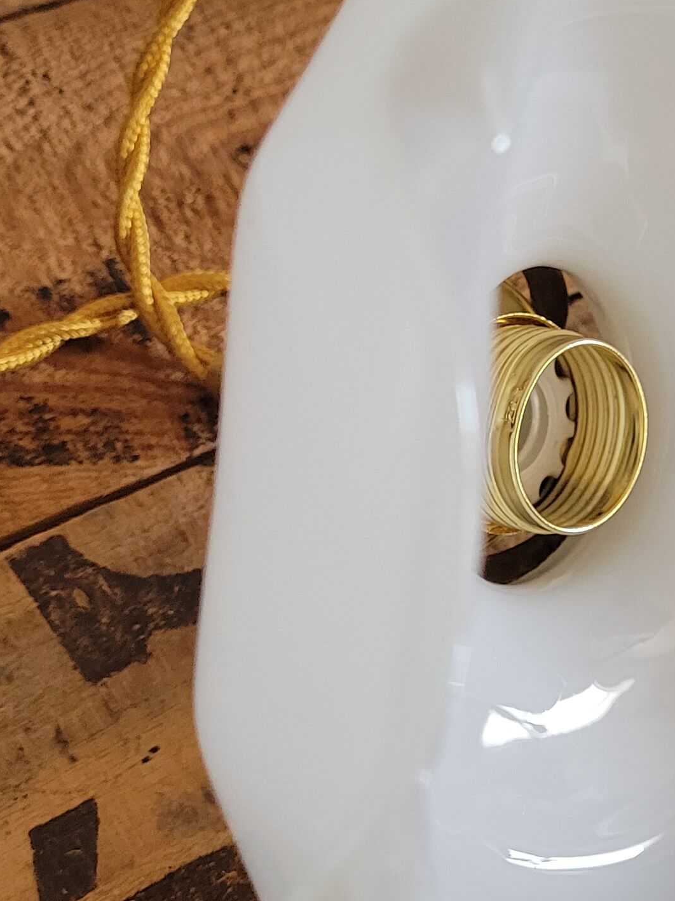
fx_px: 1925
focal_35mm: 74
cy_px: 443
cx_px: 481
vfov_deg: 26.3
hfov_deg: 19.8
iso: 320
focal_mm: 5.4
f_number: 1.8
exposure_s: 1/100
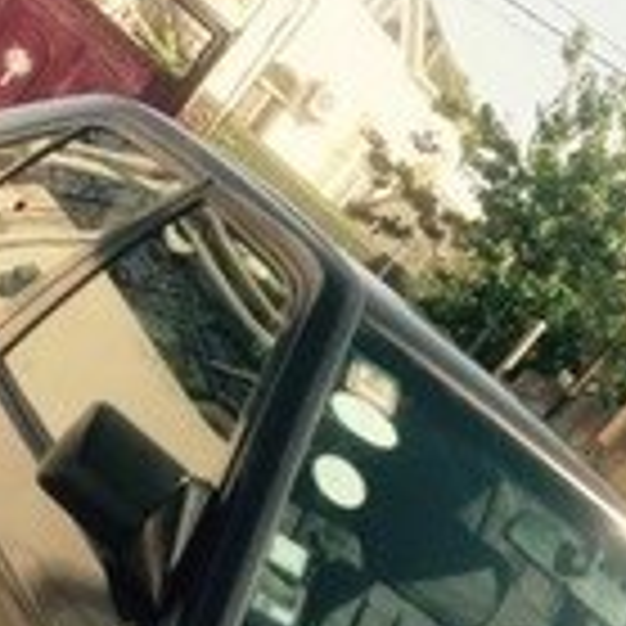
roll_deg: -43.8
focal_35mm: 104
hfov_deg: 16.6
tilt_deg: -14.3
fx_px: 2128
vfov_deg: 15.6
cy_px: 901
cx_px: 149
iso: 50
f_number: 2.4
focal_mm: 4.12
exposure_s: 1/753
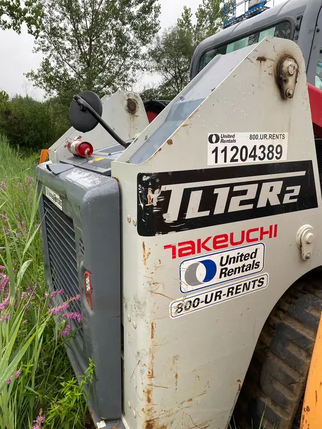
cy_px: 214
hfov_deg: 53.1
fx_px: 322
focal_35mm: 26
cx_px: 161
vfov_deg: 67.3
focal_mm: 4.25
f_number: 1.8
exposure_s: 1/121
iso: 100
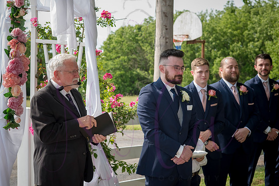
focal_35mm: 94
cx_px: 134
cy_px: 86
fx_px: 728
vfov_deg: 14.5
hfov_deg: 21.7
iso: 500
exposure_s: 1/500
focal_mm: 85
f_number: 7.1
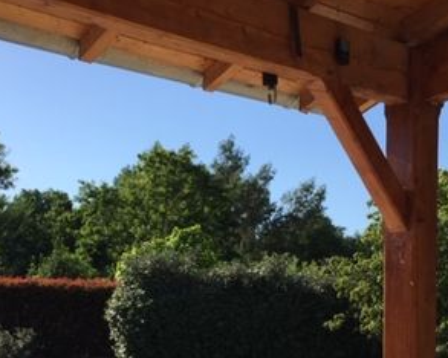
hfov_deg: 32.4
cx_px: 183
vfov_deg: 25.5
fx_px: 769
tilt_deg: -0.9
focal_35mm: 58
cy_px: 312
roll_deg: -1.5
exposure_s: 1/2198
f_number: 2.2
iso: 32
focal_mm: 4.15
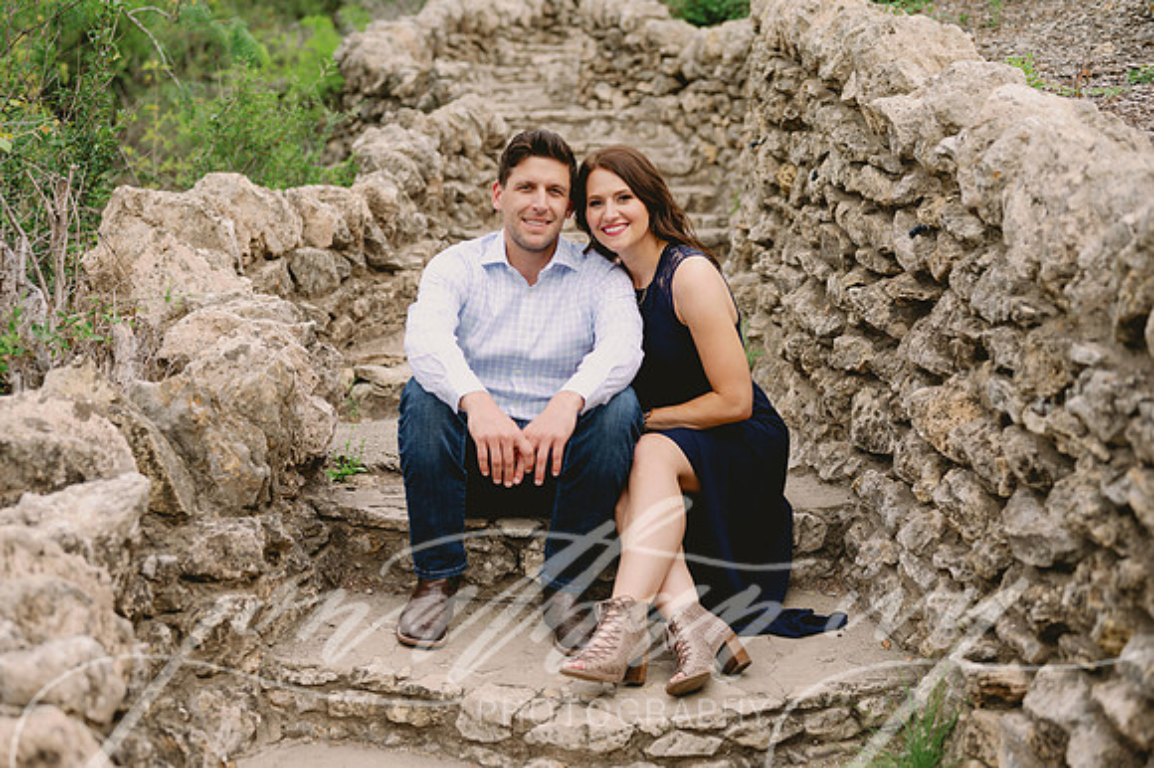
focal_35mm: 50
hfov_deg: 39.6
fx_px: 1602
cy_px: 384
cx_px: 577
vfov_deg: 27.0
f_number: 2.5
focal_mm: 50
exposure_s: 1/1000
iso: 400
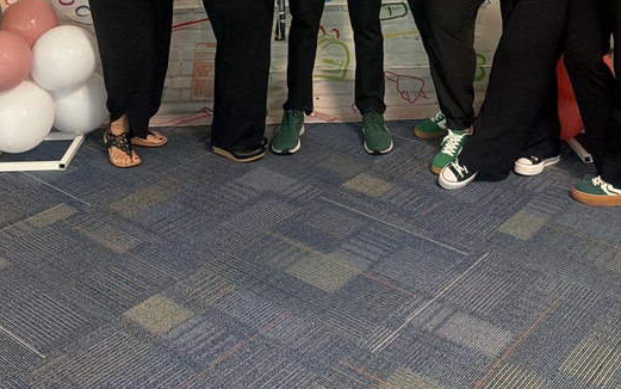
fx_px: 846
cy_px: -93
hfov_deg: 40.1
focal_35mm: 50
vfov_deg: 23.4
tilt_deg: -7.0
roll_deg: -1.4
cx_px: 377
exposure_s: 1/120
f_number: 1.78
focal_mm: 6.76
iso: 800
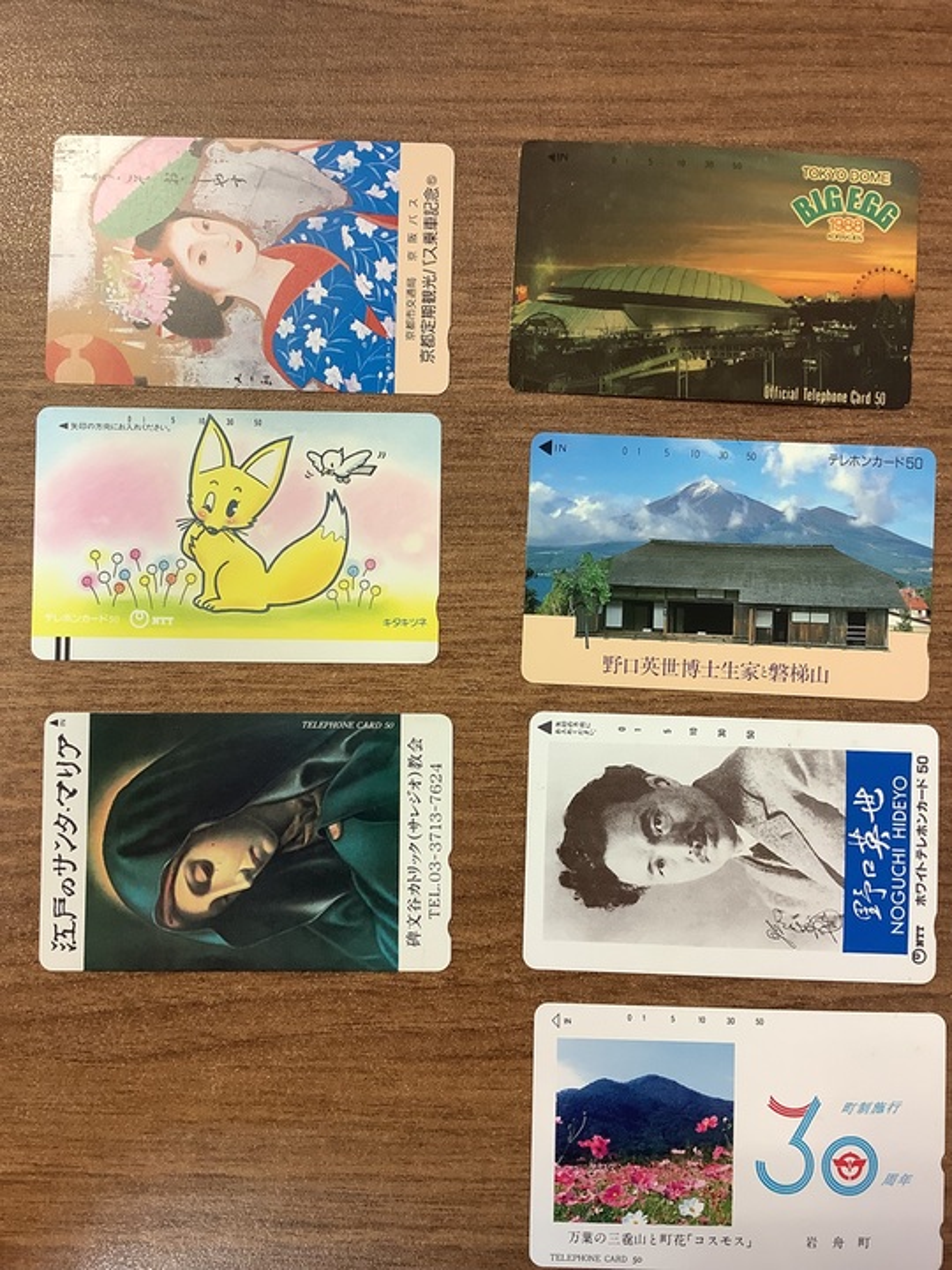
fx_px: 1137
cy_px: 635
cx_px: 476
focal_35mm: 31
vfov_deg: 58.4
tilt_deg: -87.9
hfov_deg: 45.4
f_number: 2.4
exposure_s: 1/50
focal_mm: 3.3
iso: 100
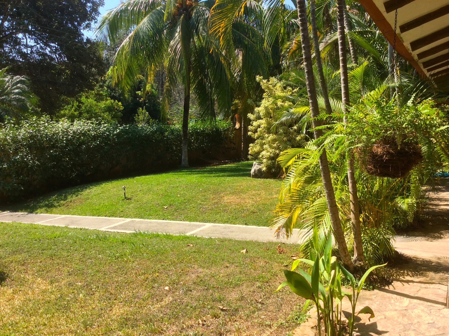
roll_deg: +1.2
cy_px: 168
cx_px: 224
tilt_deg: -6.5
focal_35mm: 32
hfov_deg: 56.9
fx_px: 414
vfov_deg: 44.1
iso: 32
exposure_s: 1/665
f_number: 2.4
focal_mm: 3.3
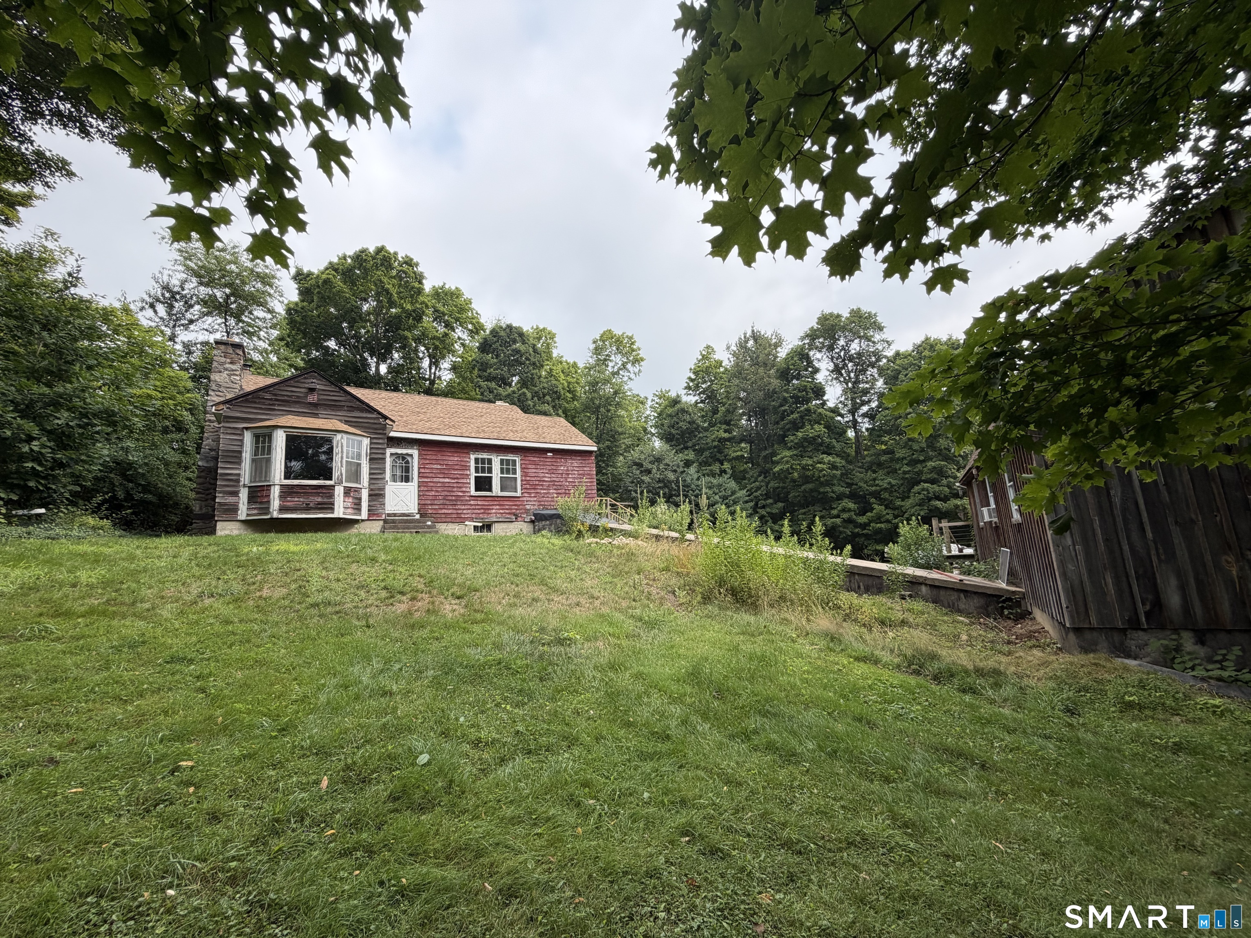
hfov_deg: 102.1
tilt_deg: +10.4
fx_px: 506
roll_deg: +3.8
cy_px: 469
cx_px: 626
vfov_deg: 85.7
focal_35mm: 14
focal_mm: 2.22
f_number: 2.2
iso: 40
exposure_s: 1/709
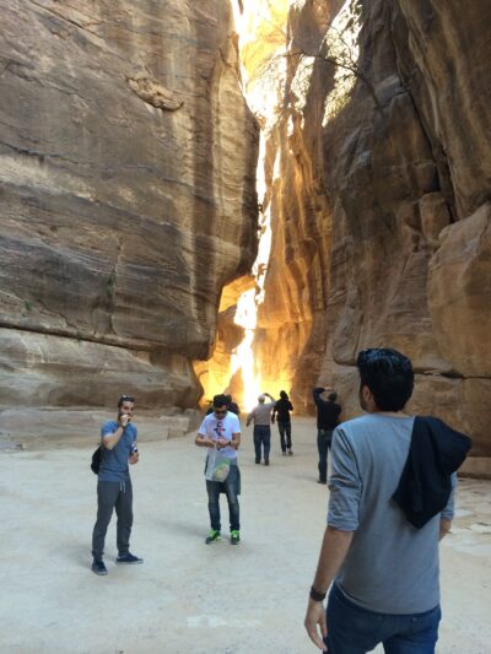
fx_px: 567
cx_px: 246
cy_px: 327
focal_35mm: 30
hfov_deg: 46.8
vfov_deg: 60.0
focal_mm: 4.12
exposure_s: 1/30
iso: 40
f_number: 2.2
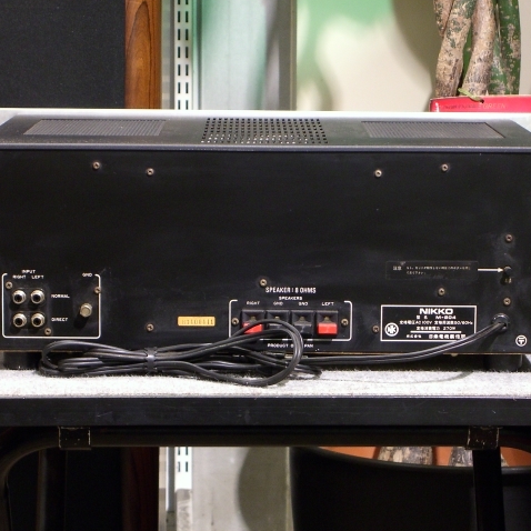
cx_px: 284
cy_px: 266
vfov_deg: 12.9
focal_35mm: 135
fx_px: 2343
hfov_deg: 12.9
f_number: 5.1
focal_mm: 23.7
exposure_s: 1/6
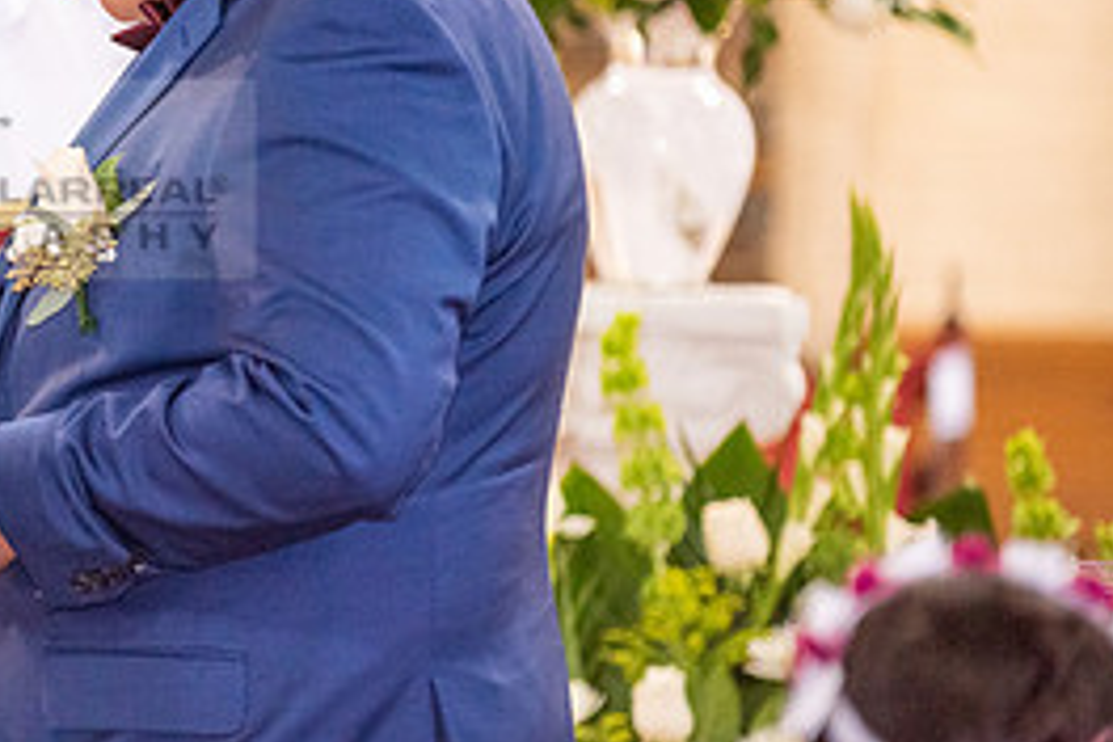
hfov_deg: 5.7
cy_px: 179
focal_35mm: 361
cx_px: -101
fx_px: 11160
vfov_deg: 3.8
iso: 2000
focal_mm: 160
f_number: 2.8
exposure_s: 1/160
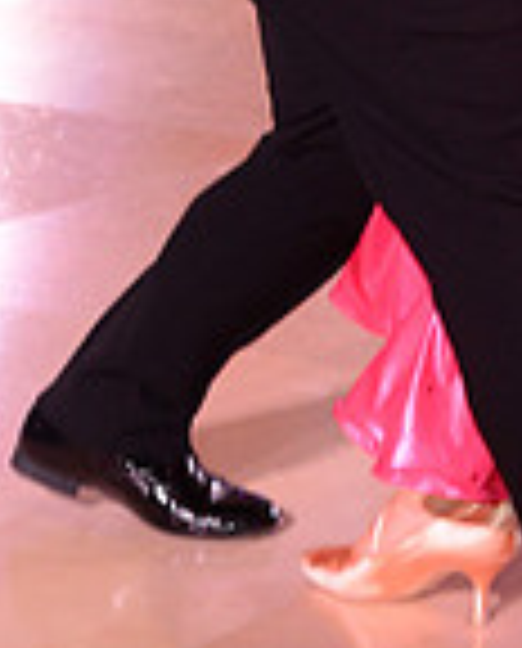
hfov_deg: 7.5
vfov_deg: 9.1
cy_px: -212
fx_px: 3981
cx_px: 574
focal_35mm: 207
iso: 2500
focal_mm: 55
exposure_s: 1/250
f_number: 5.6
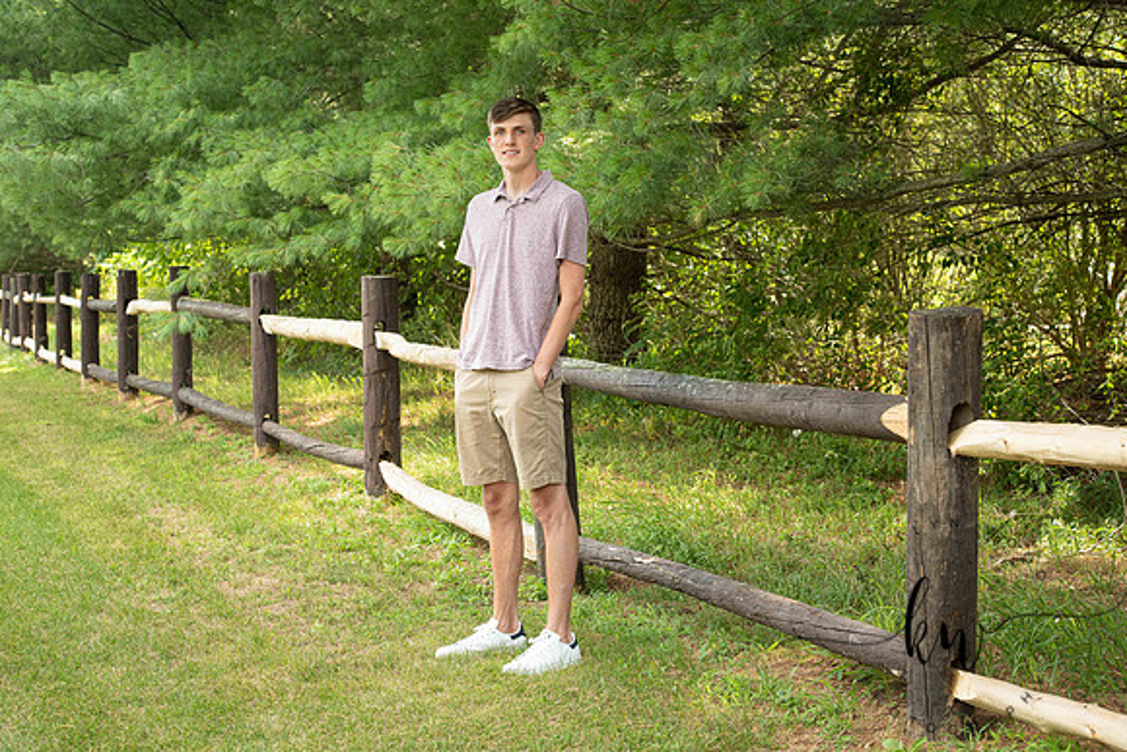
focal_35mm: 70
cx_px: 564
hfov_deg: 28.8
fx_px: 2192
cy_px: 376
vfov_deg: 19.5
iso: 500
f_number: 6.3
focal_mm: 70
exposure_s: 1/200
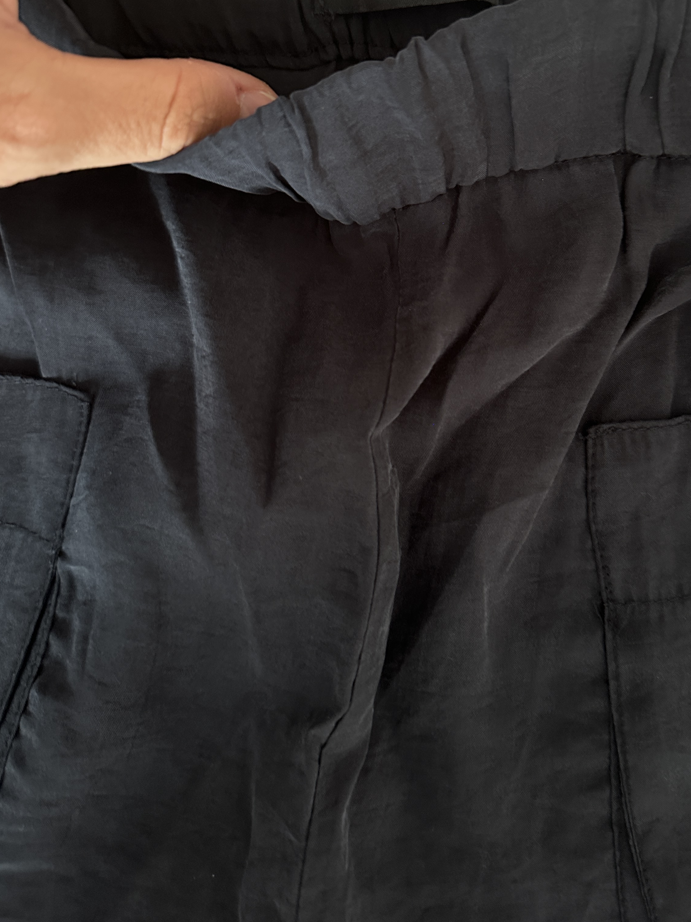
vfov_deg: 55.8
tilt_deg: -86.7
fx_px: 852
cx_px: 438
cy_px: 321
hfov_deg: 43.8
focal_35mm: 32
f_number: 1.78
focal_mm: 6.86
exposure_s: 1/30
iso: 1600
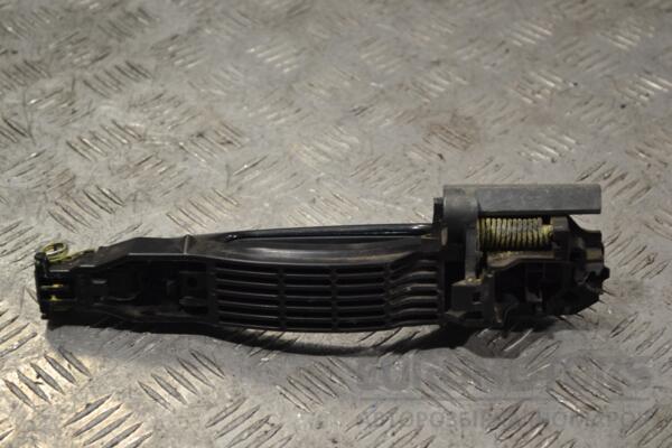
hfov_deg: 28.1
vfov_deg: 18.9
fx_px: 1344
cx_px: 336
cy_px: 224
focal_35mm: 72
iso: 160
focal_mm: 48
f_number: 5.6
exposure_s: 1/30
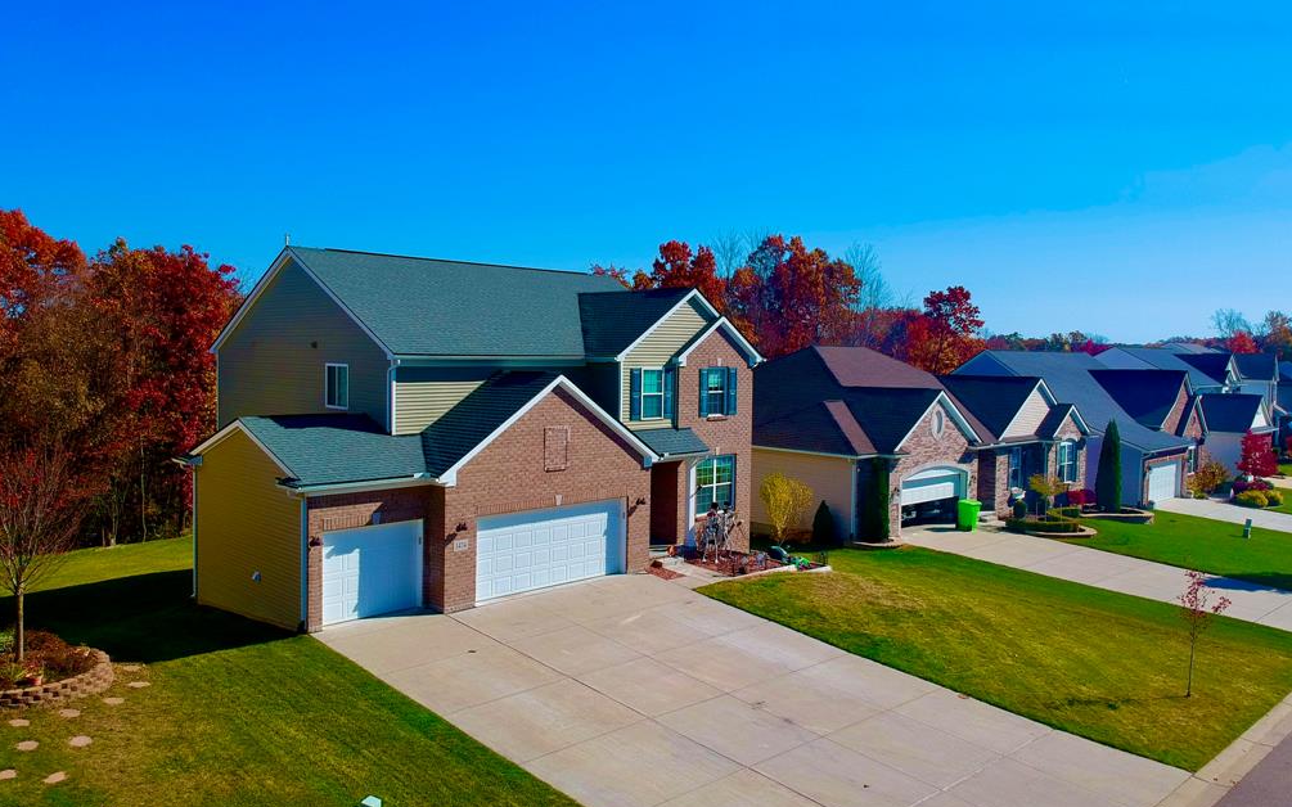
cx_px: 656
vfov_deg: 46.0
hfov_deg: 68.4
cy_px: 411
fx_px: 951
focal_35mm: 27
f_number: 2.6
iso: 100
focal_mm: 4.49
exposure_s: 1/1600
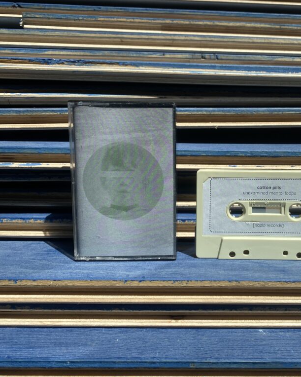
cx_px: 220
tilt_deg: -13.2
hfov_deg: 42.2
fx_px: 379
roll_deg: -1.6
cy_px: 189
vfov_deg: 52.8
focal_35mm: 34
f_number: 1.8
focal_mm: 4.25
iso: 32
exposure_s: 1/1287
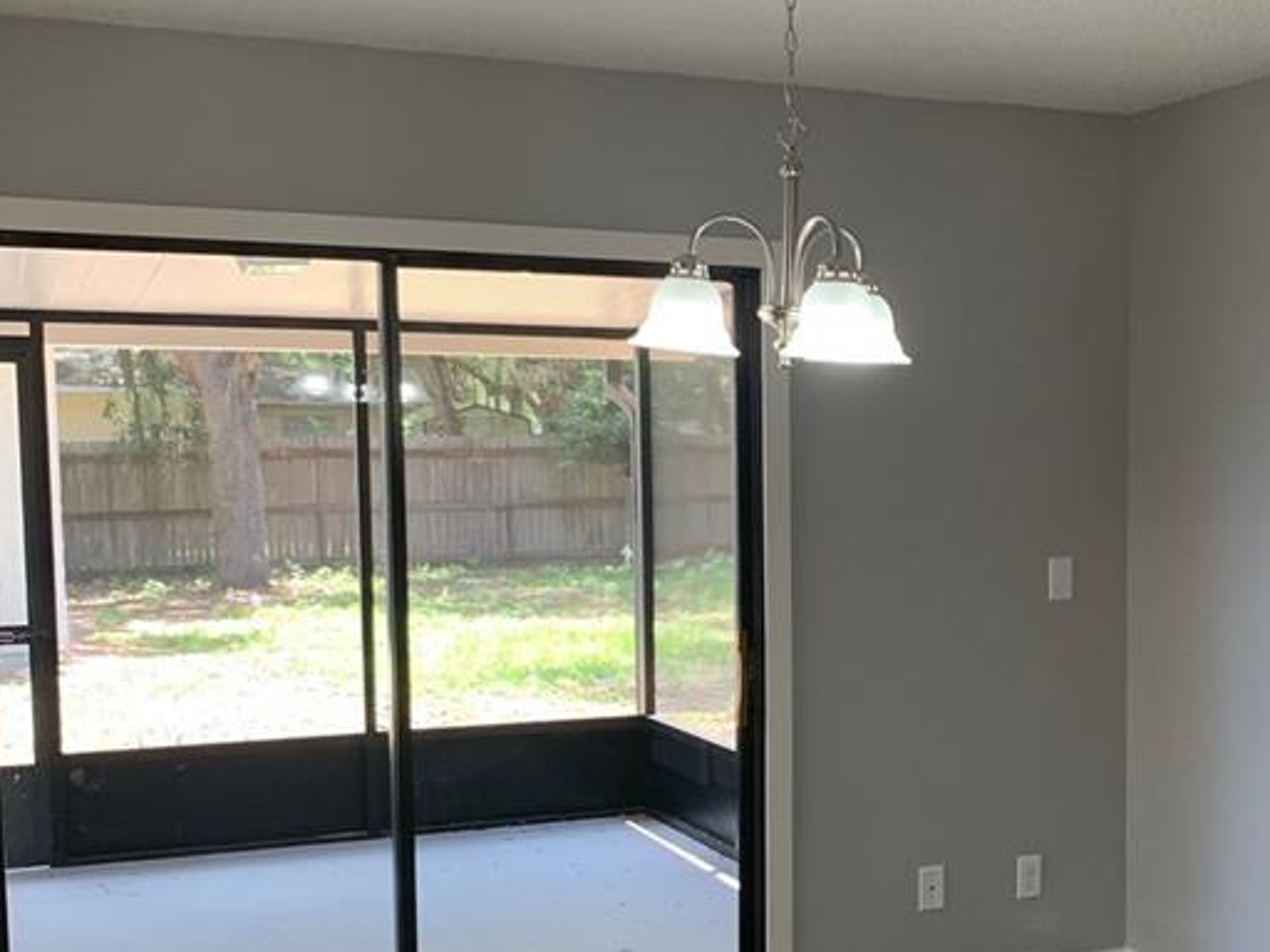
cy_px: 662
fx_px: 1908
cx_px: 943
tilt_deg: -5.6
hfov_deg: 36.0
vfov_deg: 27.8
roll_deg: +0.1
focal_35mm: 52
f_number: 1.8
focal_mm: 4.25
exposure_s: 1/121
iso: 100
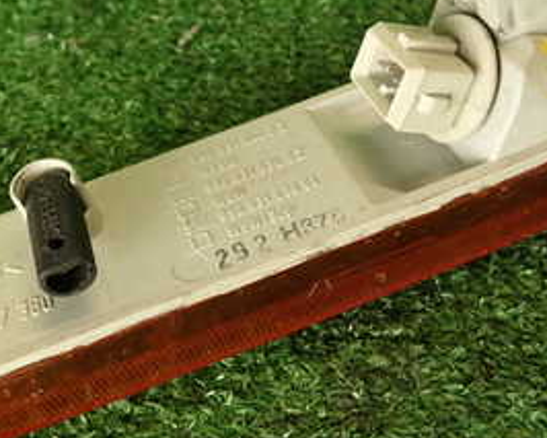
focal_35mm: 55
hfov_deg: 34.1
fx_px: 891
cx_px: 249
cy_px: 167
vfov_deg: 27.5
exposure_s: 1/60
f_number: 2
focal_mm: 4.5
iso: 160
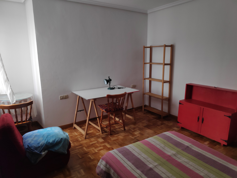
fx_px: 137
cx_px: 118
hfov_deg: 81.7
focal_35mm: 20
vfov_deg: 66.0
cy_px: 89
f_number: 1.9
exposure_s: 1/100
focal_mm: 3.94
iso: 295
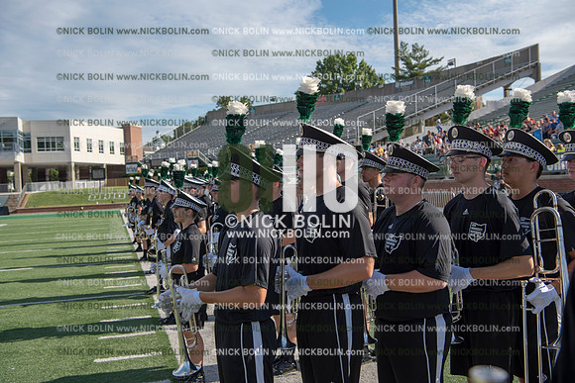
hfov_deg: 50.7
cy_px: 192
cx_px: 288
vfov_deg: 35.1
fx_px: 607
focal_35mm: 38
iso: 100
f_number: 5.6
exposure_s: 1/640
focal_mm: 38
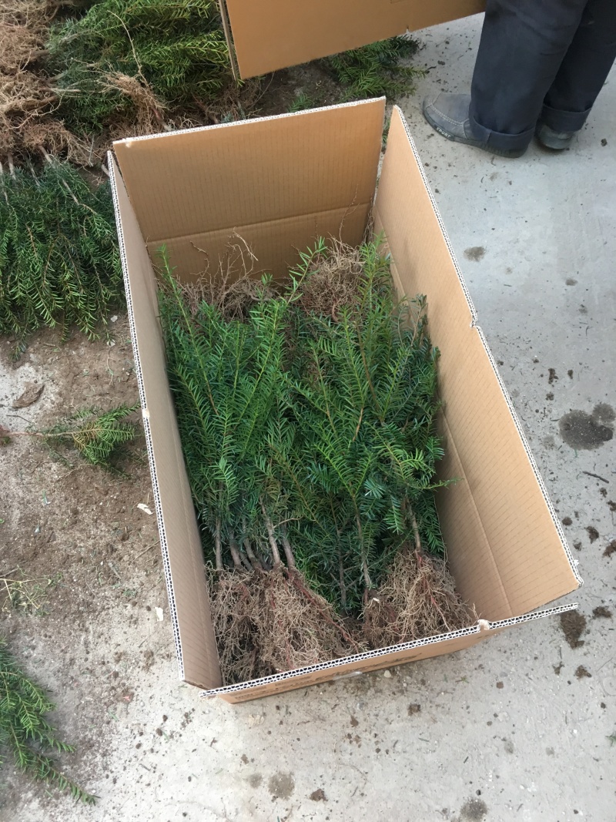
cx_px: 308
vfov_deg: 61.7
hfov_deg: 48.2
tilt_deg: -67.8
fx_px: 688
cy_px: 411
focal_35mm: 29
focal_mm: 4.15
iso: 64
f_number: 2.2
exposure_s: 1/33
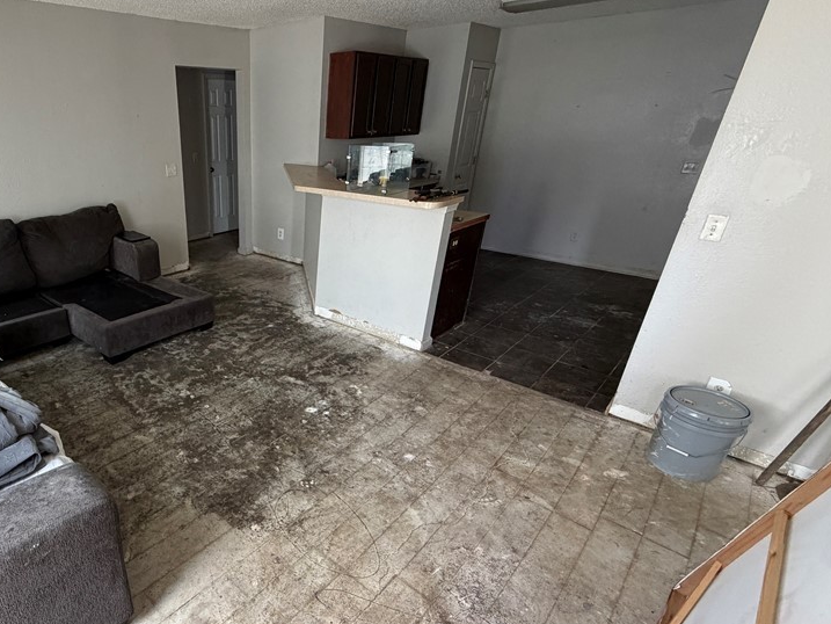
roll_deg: +1.3
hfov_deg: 77.7
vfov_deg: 65.8
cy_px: 344
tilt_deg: -25.2
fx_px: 480
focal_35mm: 20
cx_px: 245
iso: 320
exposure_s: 1/85
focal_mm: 2.22
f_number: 2.2
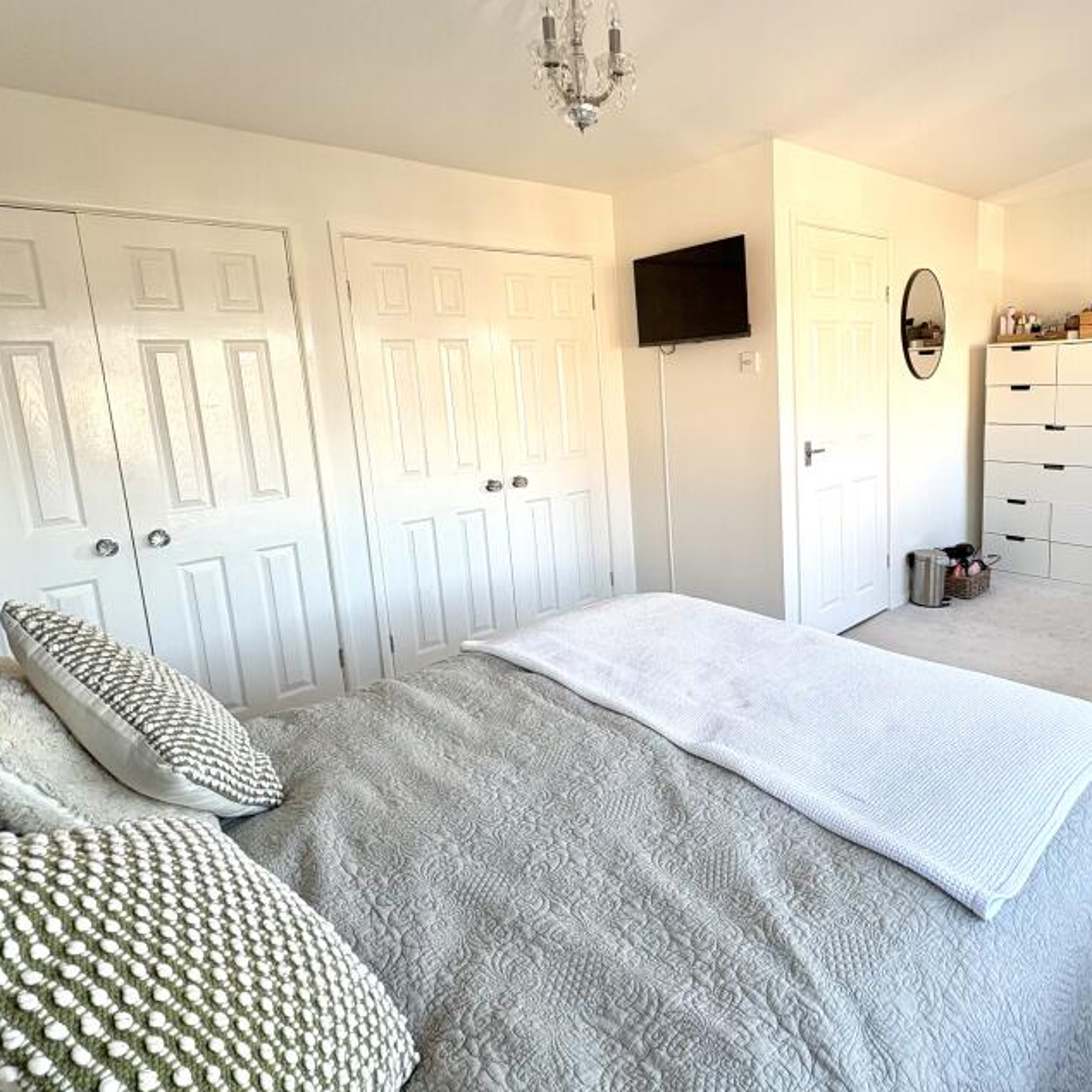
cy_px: 489
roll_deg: +3.2
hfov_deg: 73.6
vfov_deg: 74.6
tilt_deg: -8.8
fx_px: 714
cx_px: 680
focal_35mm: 20
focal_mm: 2.22
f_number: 2.2
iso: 50
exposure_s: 1/99
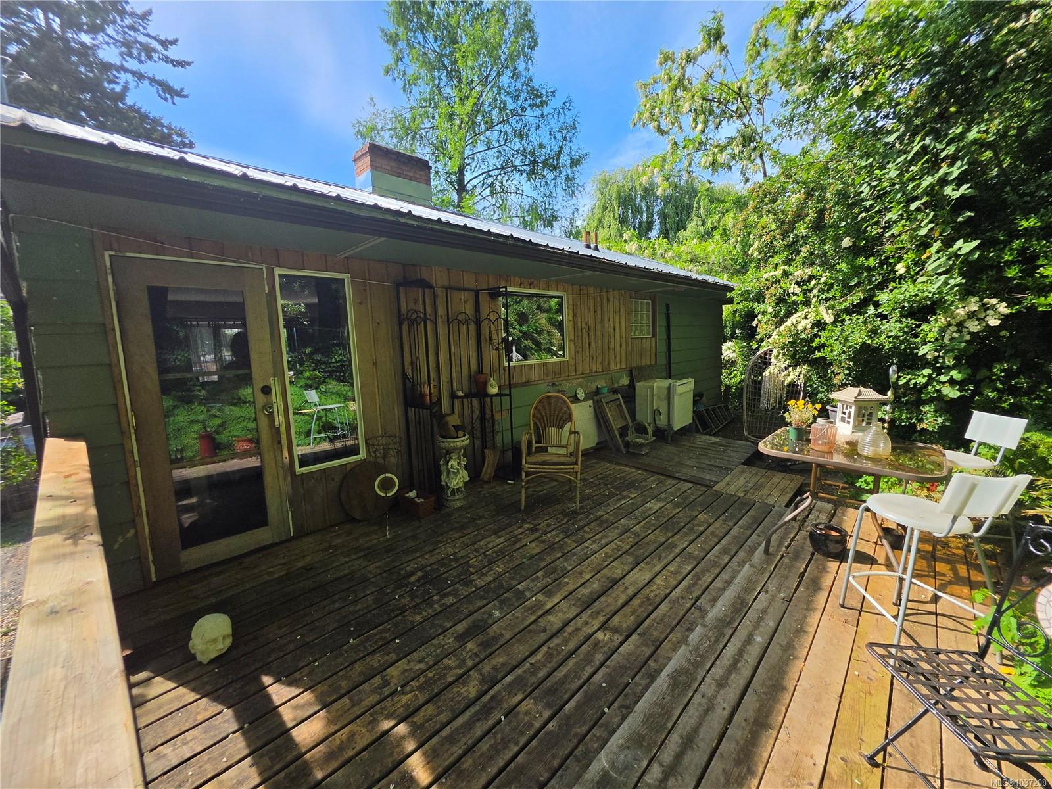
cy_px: 394
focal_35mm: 13
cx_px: 526
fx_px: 395
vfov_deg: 89.9
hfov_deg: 106.2
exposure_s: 1/1084
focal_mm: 2.2
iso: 32
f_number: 1.9
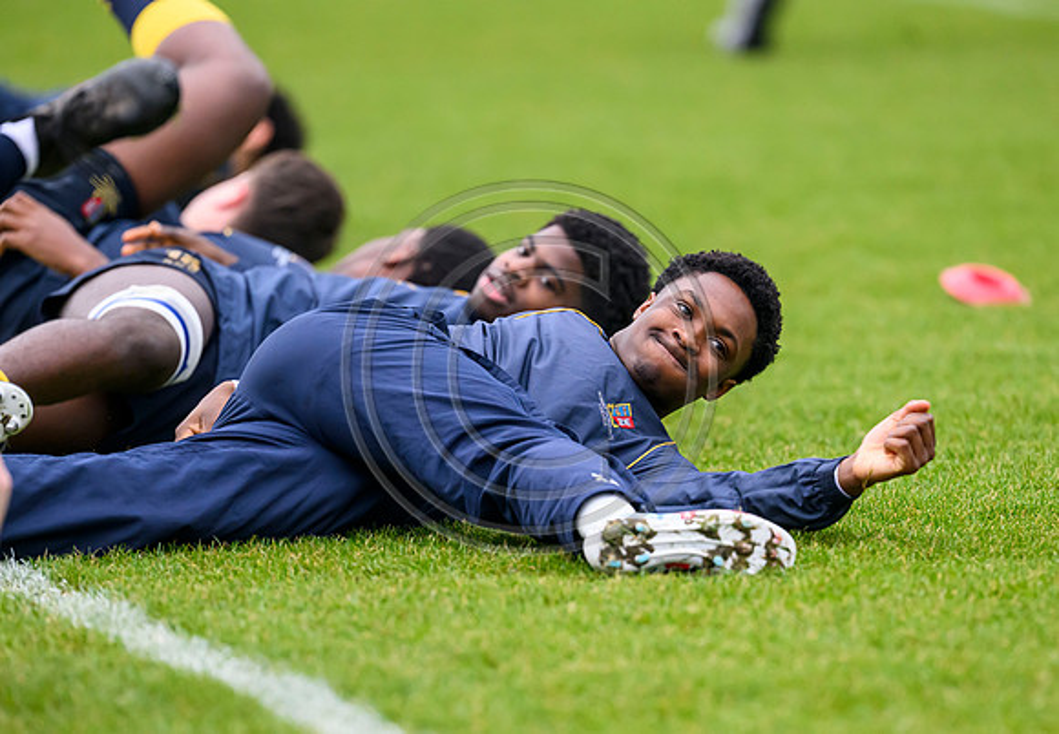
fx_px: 14670
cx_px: 660
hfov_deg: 4.1
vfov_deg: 2.9
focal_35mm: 493
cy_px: 440
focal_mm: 400
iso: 3200
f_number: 3.5
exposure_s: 1/2500
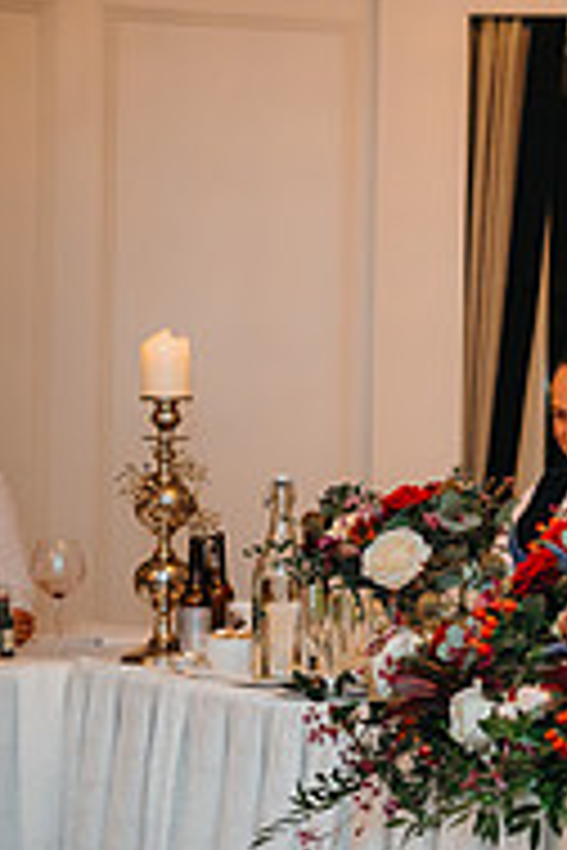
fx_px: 2622
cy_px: 363
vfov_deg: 18.4
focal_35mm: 111
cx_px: 1292
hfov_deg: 10.8
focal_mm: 35
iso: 400
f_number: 2
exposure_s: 1/200
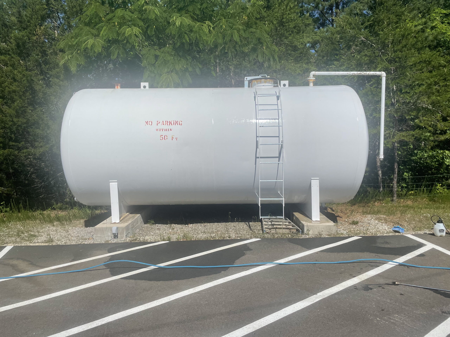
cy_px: 168
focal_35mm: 26
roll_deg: +1.1
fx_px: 338
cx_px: 225
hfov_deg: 67.3
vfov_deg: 53.1
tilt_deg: -4.6
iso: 32
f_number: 1.6
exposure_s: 1/9804
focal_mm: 4.2
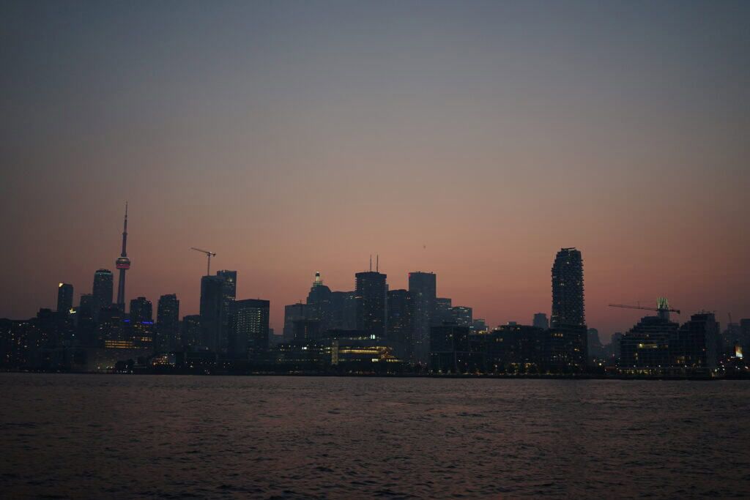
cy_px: 250
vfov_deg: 37.9
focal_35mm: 35
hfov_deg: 54.4
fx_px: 729
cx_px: 375
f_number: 2.8
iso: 500
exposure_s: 1/50
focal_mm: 35
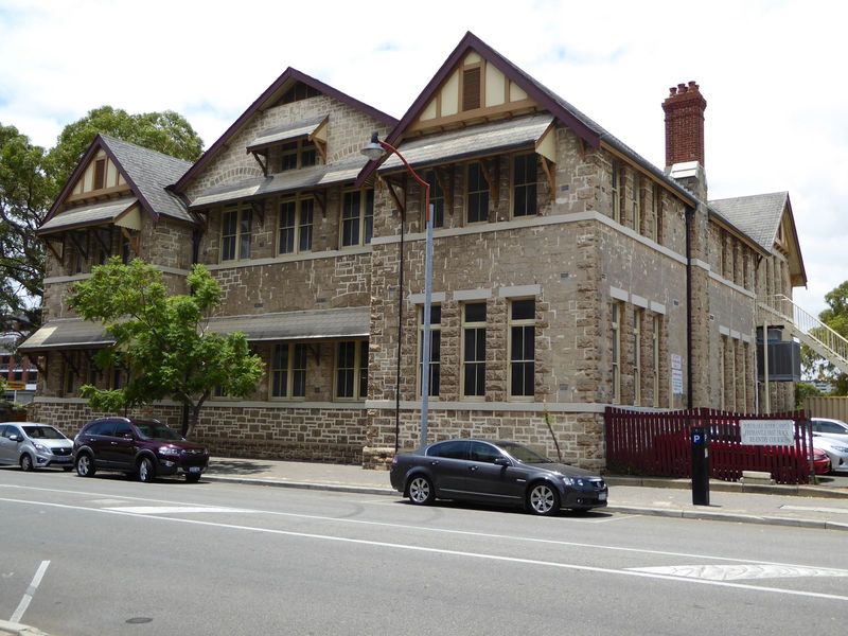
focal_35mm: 36
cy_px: 318
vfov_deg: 39.7
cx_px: 424
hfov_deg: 51.4
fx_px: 882
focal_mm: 6.3
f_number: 3.7
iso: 80
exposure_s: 1/640
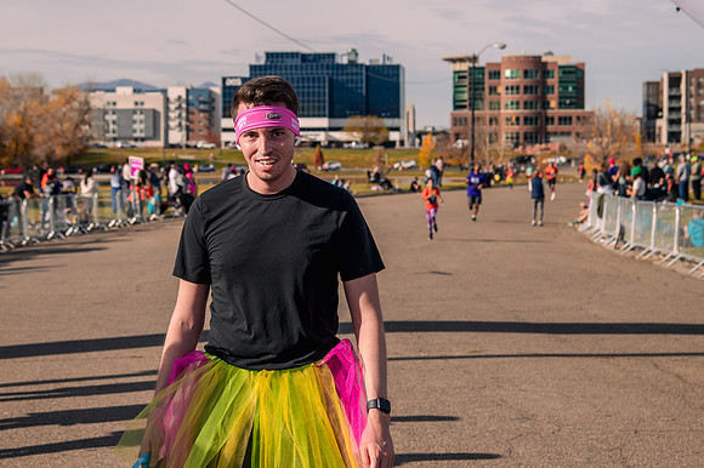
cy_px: 157
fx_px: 1513
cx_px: 289
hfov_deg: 26.2
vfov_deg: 17.6
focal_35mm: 77
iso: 200
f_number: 5.6
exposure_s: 1/1000
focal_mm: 58
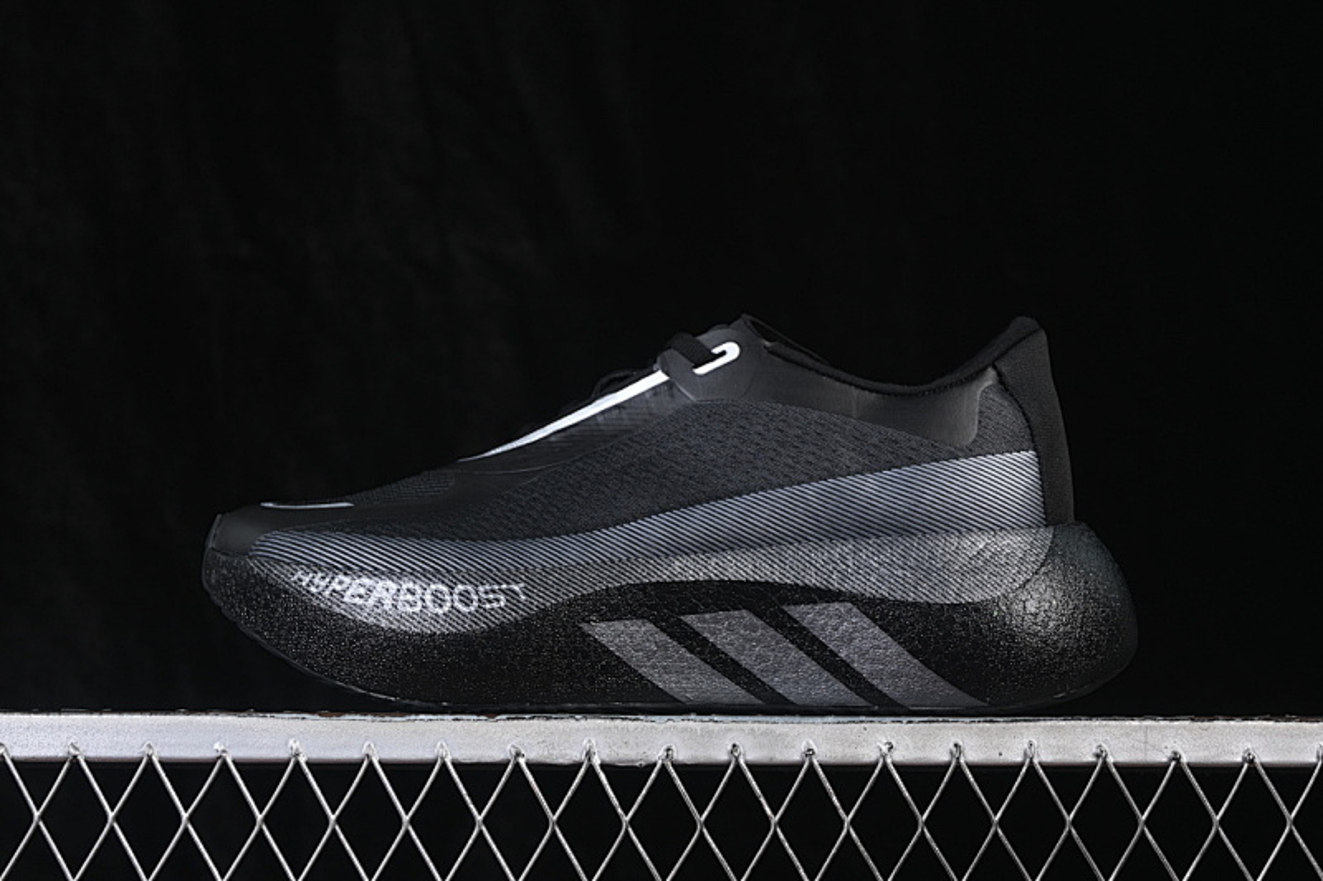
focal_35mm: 75
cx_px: 662
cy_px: 440
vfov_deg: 18.2
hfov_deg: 27.0
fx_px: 2756
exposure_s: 1/60
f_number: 6.3
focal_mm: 50
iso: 160
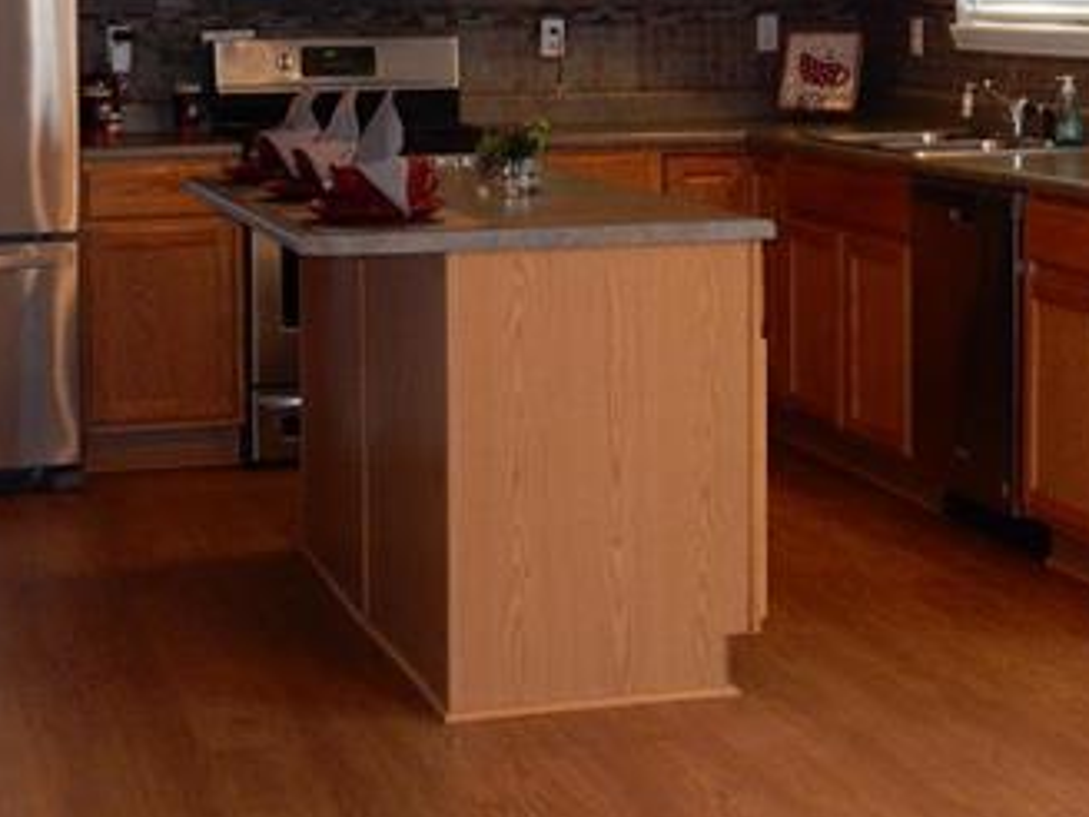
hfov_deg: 23.3
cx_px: 604
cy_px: 100
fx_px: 2643
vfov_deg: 17.3
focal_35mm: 84
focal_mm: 7.6
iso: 280
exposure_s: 1/30
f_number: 4.2
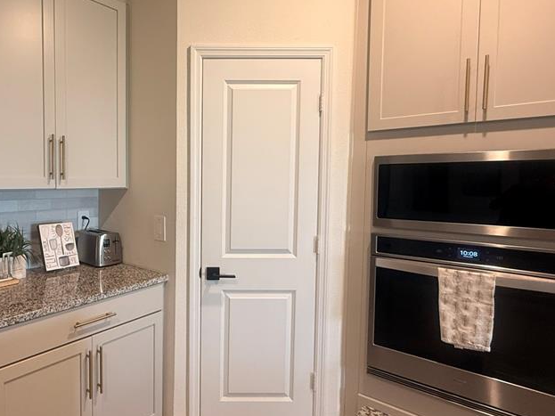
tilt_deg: -2.4
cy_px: 198
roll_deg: +0.1
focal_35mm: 23
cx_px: 161
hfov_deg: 70.5
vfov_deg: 58.8
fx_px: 369
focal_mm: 2.22
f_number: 2.2
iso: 160
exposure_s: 1/60
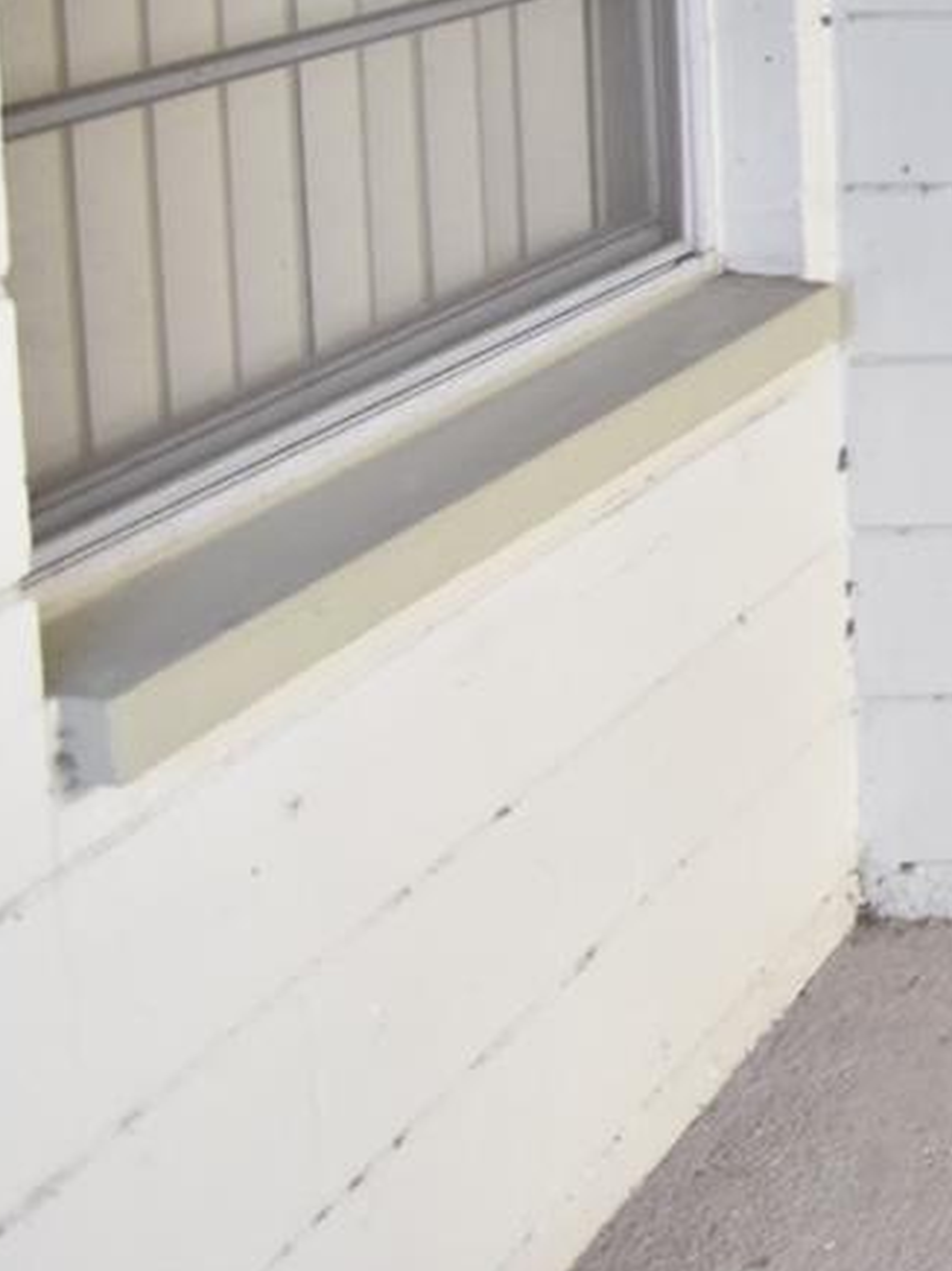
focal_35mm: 53
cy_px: -225
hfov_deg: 16.5
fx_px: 1944
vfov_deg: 31.0
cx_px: 2120
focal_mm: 10
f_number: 3.5
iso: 800
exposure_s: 1/90
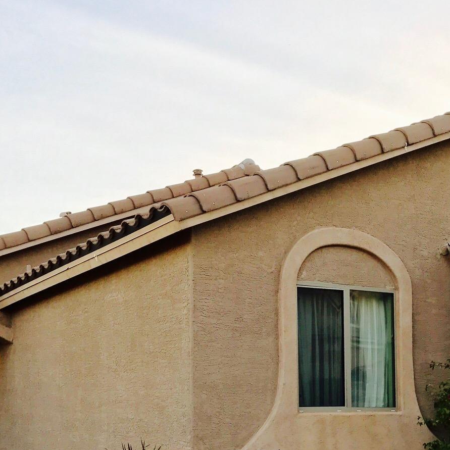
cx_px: 282
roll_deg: +0.6
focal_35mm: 56
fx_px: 824
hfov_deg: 30.4
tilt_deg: +3.8
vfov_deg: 29.7
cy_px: 371
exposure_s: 1/123
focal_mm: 3.99
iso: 20
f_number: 1.8
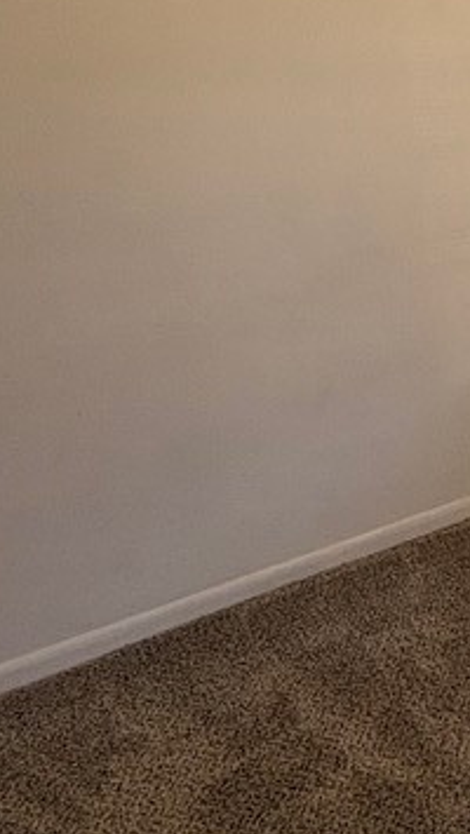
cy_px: 190
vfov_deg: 44.5
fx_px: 974
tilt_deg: -8.2
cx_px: 790
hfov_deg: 20.9
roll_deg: +2.3
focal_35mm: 44
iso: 125
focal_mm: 2.22
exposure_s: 1/100
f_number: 2.2
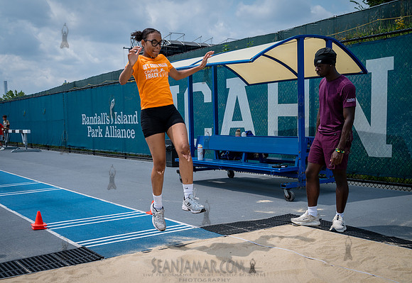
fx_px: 479
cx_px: 166
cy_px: 162
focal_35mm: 41
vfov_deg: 32.9
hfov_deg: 46.3
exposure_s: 1/640
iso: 100
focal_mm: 35
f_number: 5
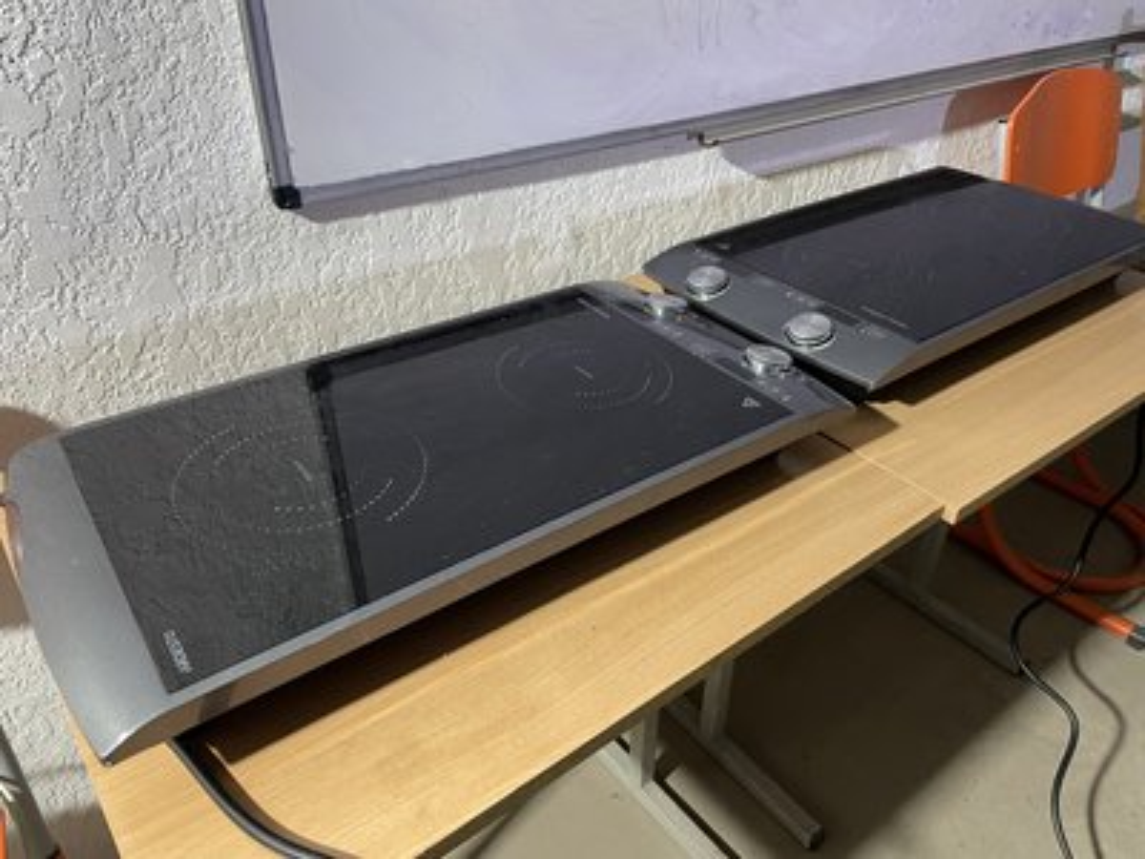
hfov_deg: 67.3
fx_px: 860
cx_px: 572
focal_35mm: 26
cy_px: 430
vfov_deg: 53.1
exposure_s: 1/60
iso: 500
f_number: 1.6
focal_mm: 4.2
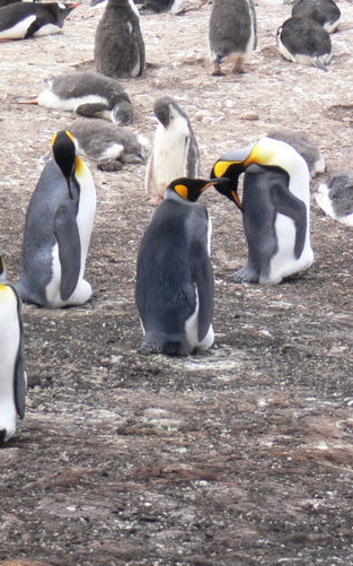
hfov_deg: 4.8
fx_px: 4173
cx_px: -39
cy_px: 298
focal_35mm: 271
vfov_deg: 7.7
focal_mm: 26.7
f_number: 5
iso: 80
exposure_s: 1/100
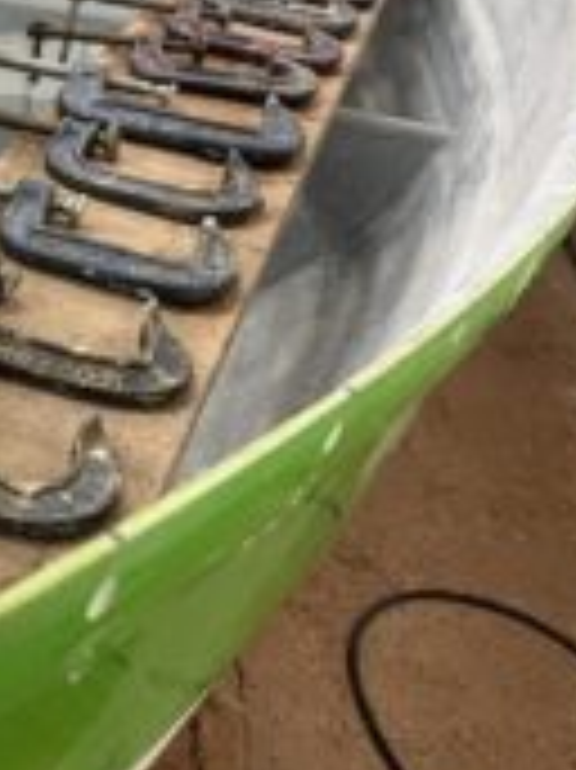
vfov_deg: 27.5
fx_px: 1555
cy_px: 207
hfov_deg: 19.4
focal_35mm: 70
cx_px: -169
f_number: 1.6
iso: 160
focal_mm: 5.1
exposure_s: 1/50
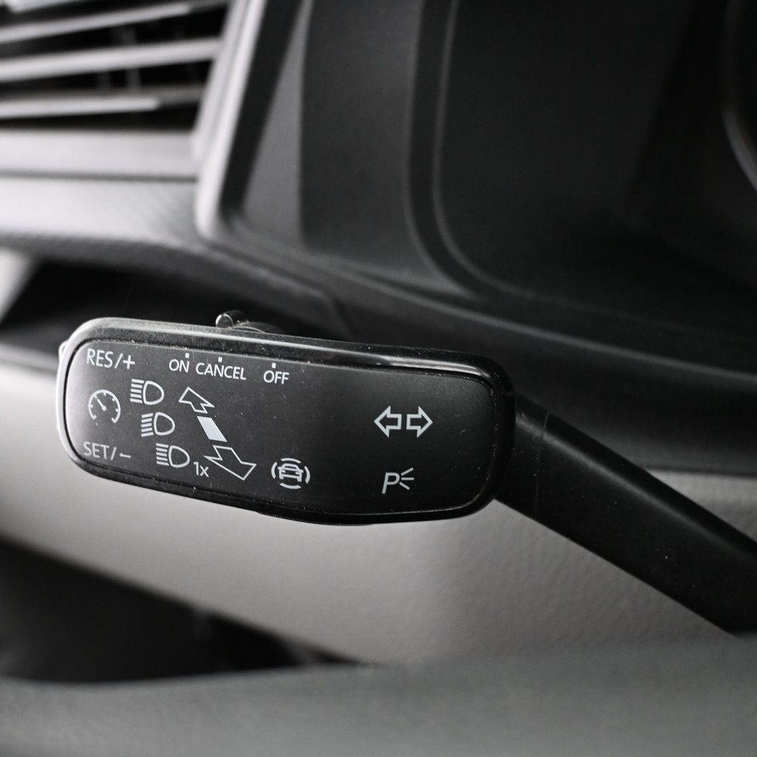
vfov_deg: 41.3
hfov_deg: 40.6
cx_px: 239
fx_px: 1006
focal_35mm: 41
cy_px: 382
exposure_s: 1/8
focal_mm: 21
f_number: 4
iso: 1600
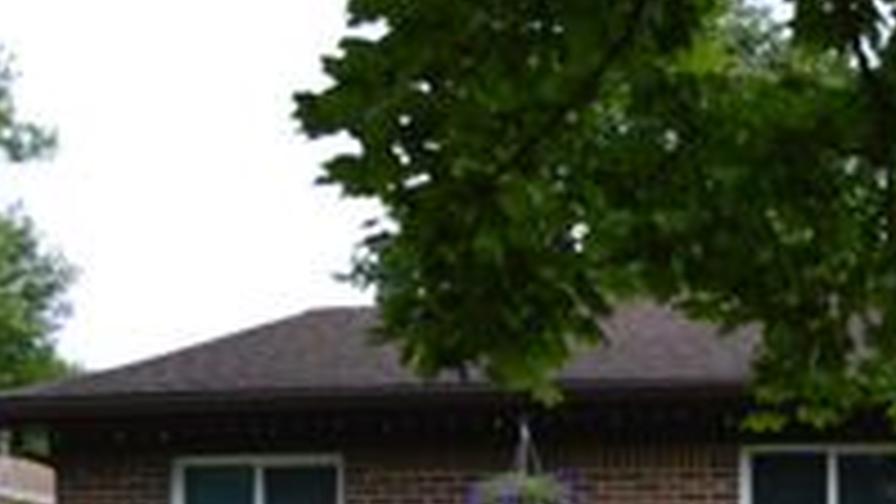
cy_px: 711
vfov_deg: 15.9
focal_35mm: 71
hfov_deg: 27.1
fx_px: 1687
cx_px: 1004
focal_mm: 18
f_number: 5.6
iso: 100
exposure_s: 1/125
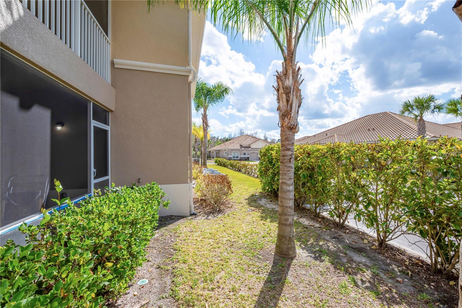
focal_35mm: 15
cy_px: 154
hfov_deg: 100.4
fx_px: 193
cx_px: 231
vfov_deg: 77.3
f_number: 9
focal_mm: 15
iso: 100
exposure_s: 1/500
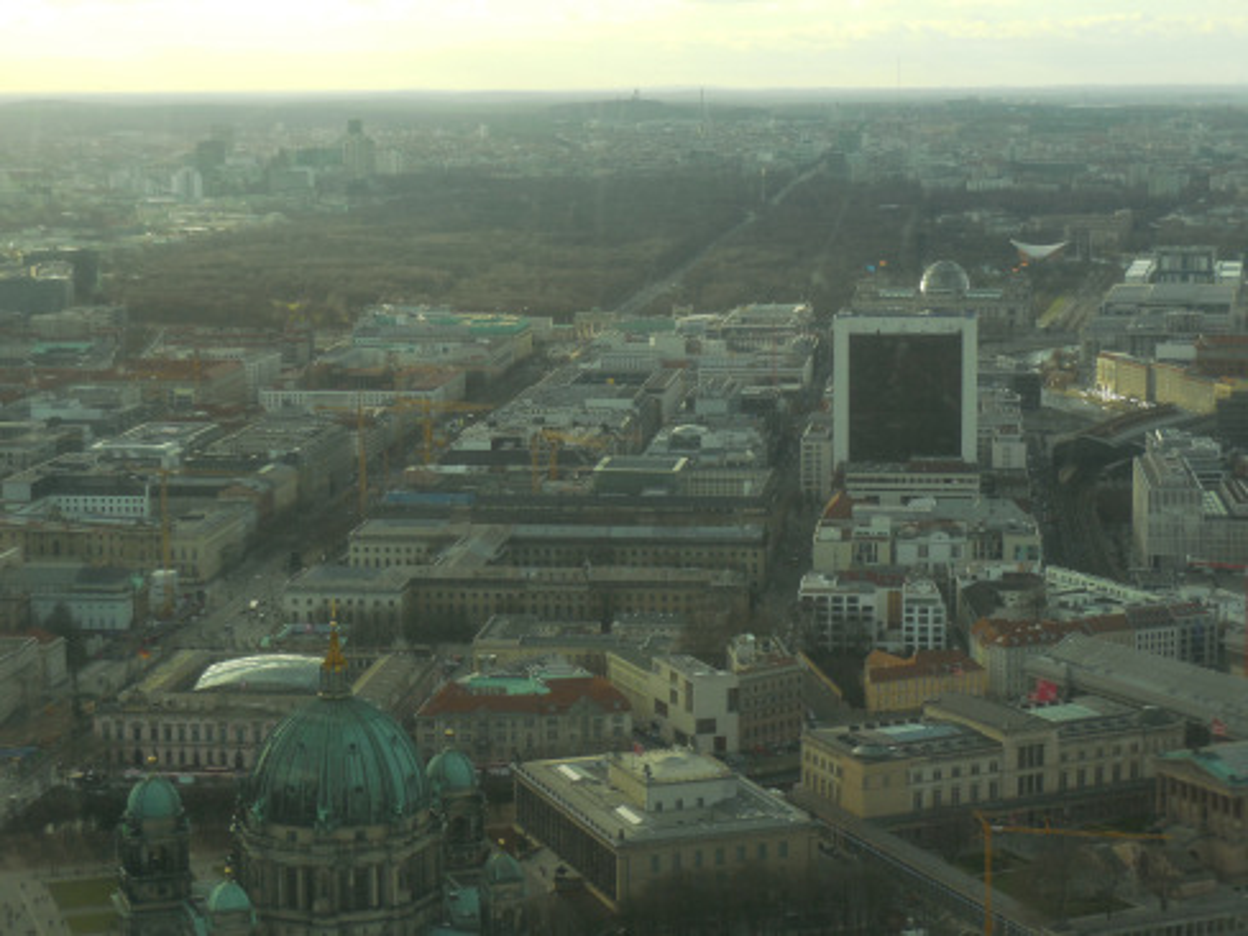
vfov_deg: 18.2
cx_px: 624
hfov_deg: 24.1
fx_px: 2920
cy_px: 468
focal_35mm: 81
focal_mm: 14.5
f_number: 4.6
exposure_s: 1/160
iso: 125
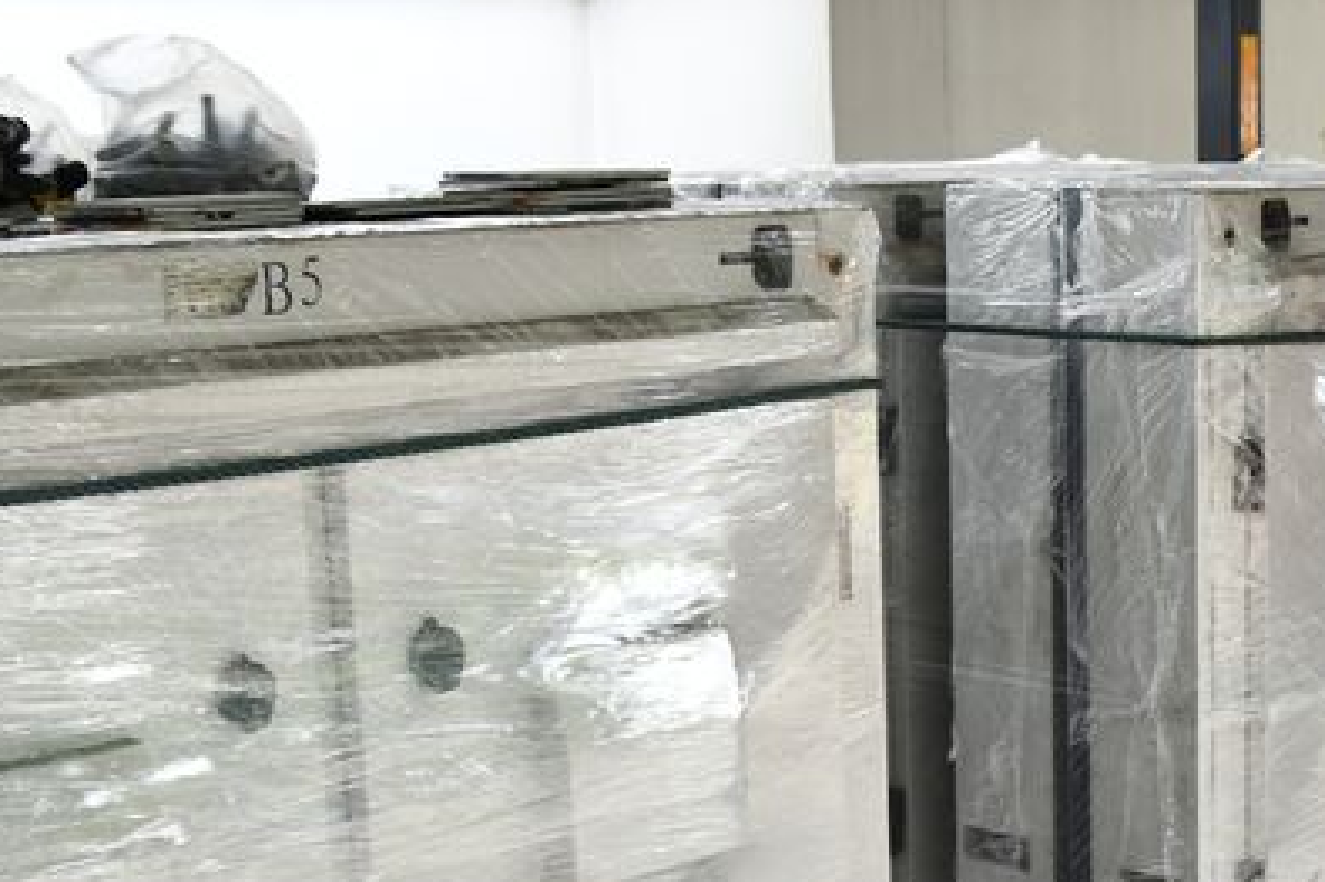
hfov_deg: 27.9
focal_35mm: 70
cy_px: 736
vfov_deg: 19.2
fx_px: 2575
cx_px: 1157
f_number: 3.5
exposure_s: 1/160
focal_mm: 18
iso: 800
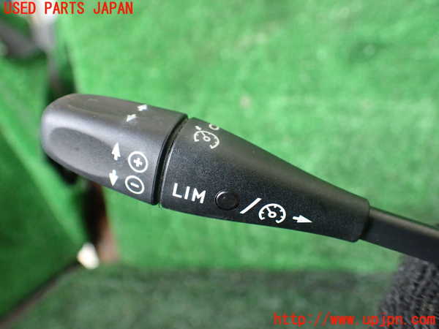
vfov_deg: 46.8
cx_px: 220
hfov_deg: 60.0
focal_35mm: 30
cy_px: 164
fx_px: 380
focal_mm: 5.4
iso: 800
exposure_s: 1/125
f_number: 2.3
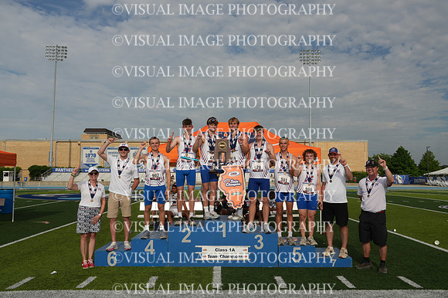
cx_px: 224
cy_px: 149
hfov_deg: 59.5
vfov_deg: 41.7
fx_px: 392
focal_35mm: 32
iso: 100
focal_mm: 21
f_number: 14
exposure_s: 1/160
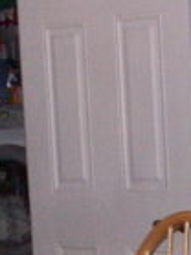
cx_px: 156
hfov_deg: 8.9
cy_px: 279
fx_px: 1223
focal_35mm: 166
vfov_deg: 11.7
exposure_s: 1/50
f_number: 2.8
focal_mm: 4.7
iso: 200
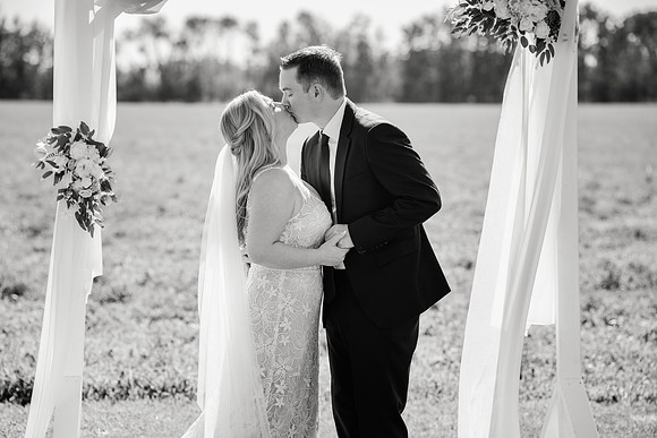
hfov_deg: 16.6
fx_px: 2245
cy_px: 219
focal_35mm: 123
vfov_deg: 11.2
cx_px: 328
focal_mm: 123
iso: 125
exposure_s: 1/640
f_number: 4
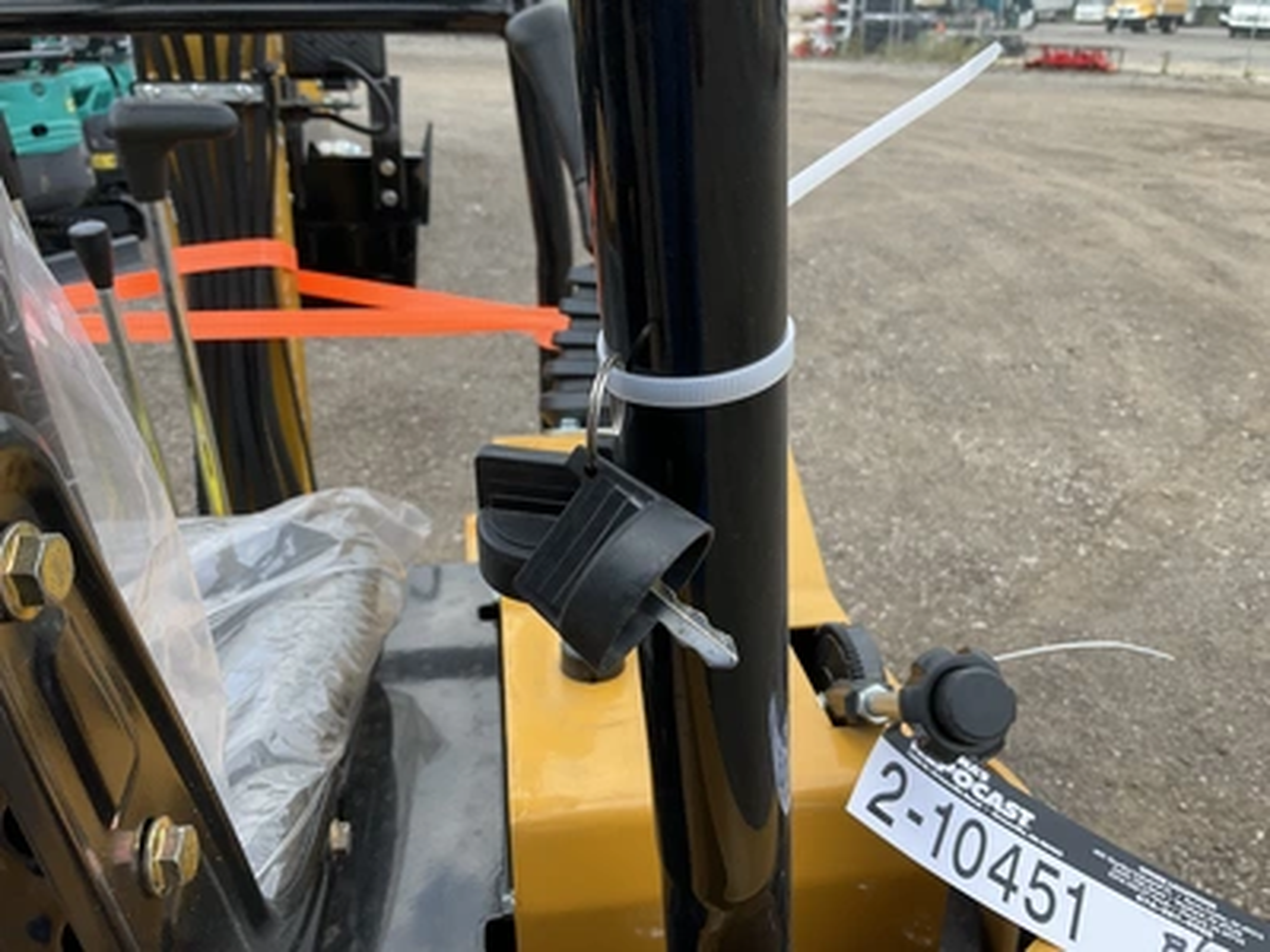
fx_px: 1064
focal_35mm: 29
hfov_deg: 61.7
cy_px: 476
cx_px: 635
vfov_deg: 48.2
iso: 25
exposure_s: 1/469
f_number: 1.8
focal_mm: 3
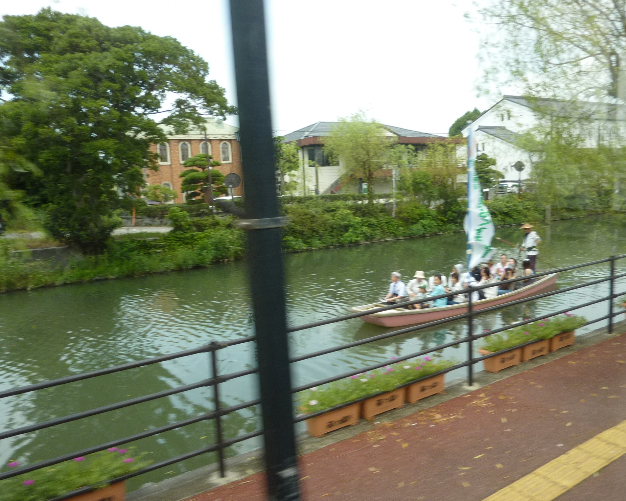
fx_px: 500
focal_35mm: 27
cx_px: 297
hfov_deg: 64.0
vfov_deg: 53.2
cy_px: 259
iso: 125
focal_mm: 4.1
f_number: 4
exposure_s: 1/250
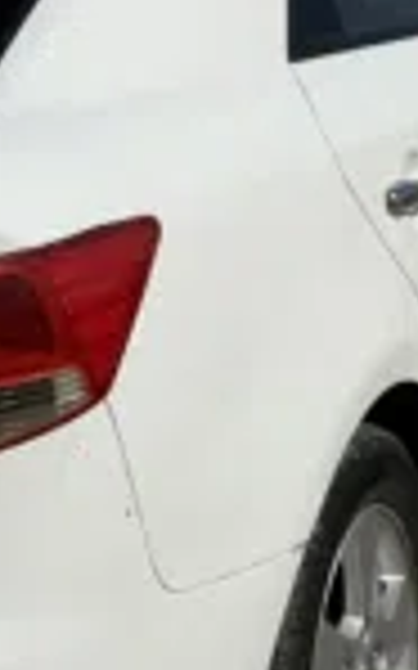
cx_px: 333
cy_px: -45
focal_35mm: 137
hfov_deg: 9.5
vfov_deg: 14.9
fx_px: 2500
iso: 50
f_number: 1.78
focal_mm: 6.76
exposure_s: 1/13333
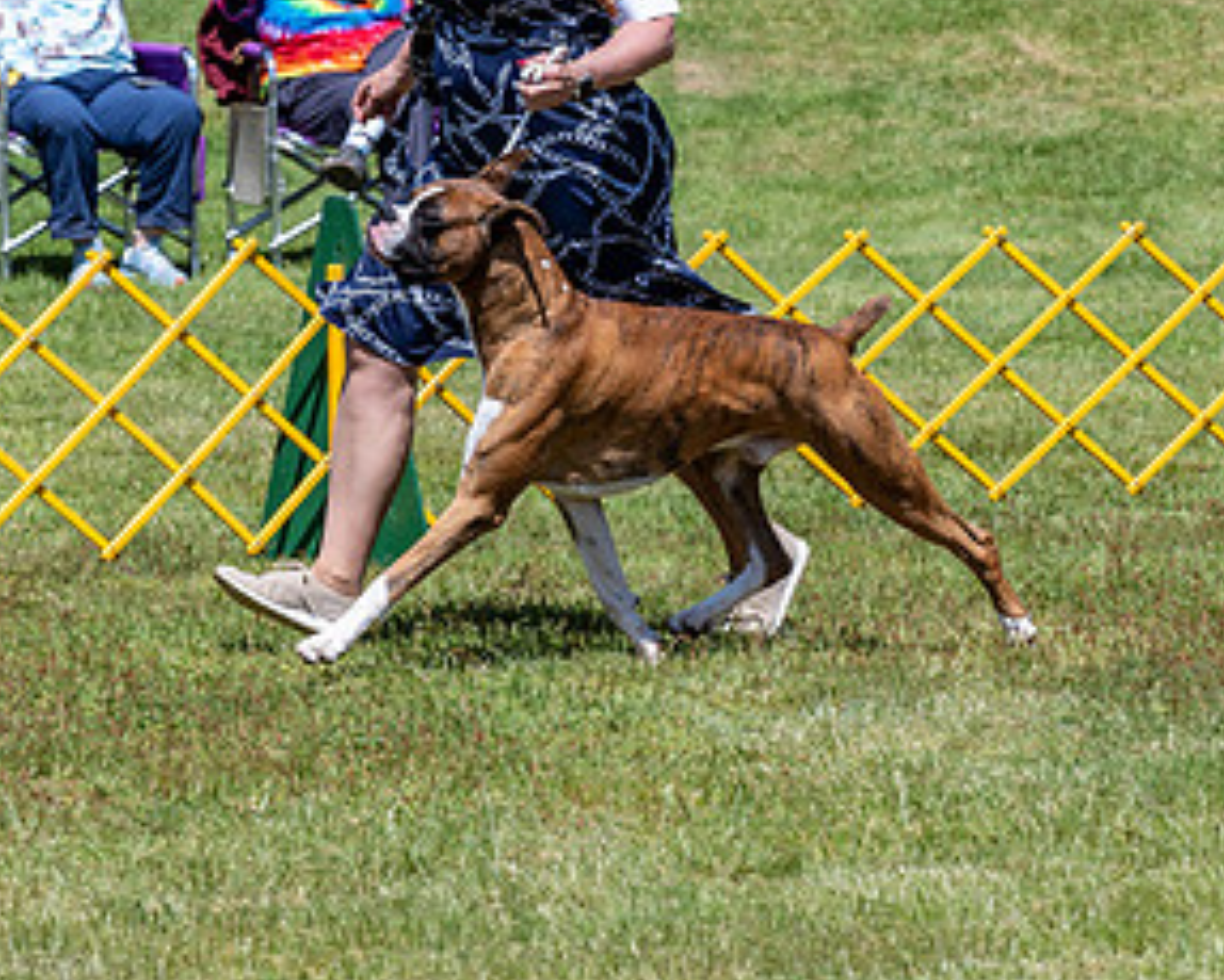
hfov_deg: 7.0
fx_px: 10005
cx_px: 458
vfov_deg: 5.6
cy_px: 38
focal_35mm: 276
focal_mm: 125
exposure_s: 1/640
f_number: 6.3
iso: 125
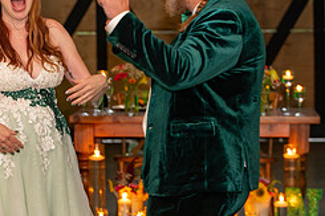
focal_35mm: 174
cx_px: 65
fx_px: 1570
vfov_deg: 7.9
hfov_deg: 11.8
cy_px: 139
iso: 800
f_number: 3.2
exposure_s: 1/100
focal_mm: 70
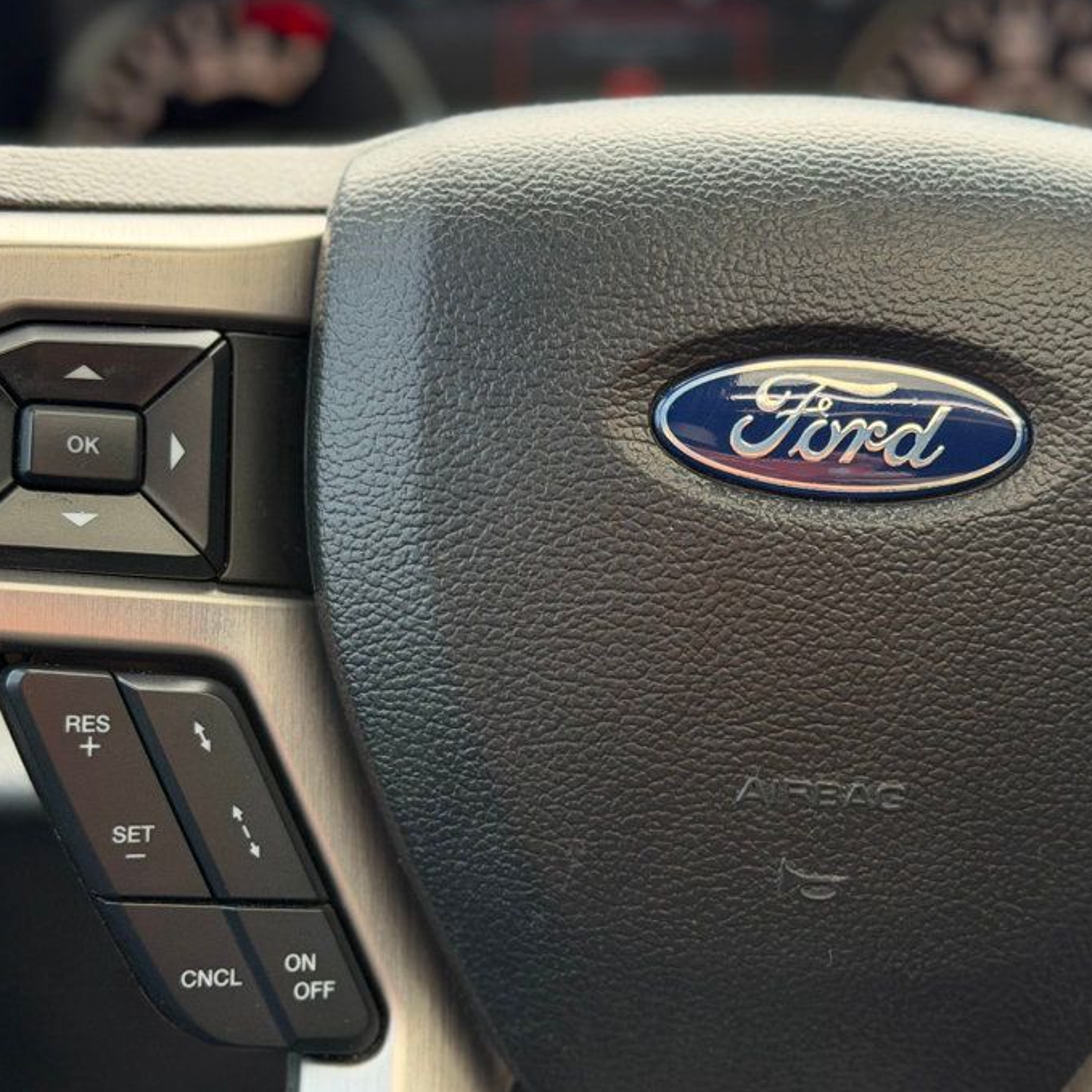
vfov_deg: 26.9
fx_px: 2284
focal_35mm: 64
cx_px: 537
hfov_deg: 26.9
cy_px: 555
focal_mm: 6.76
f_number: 1.78
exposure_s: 1/196
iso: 100
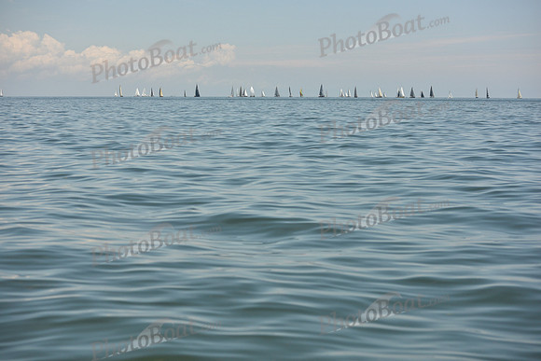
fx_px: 1052
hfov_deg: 28.8
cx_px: 270
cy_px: 180
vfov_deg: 19.5
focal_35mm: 70
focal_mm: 70
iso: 320
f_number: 5
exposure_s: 1/4000
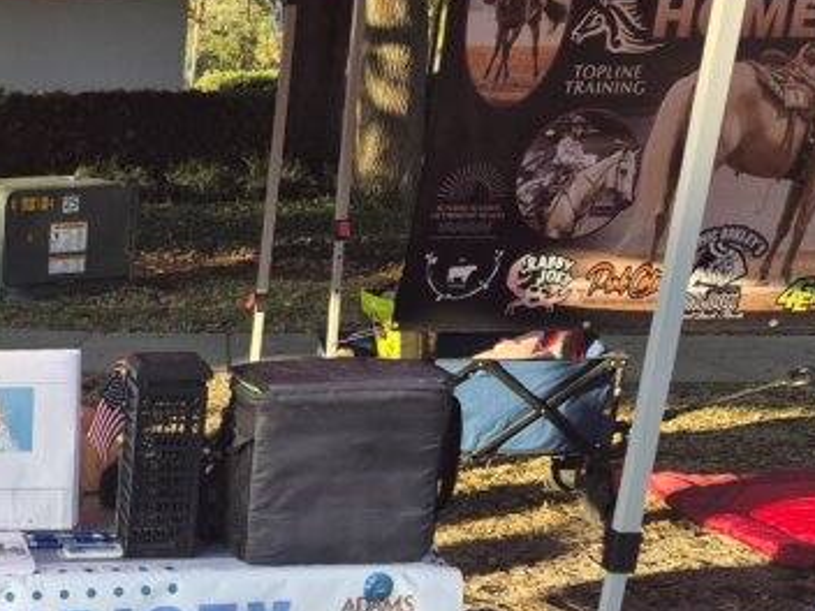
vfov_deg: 20.2
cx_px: -192
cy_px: 782
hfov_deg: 25.6
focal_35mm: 67
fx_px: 1577
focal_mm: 5.4
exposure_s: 1/882
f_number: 1.8
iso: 80
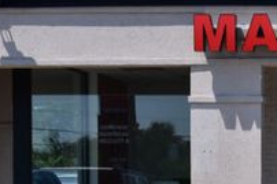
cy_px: 225
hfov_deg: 13.1
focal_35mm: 148
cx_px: 425
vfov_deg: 9.1
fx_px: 1134
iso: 250
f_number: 11
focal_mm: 31
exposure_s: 1/500
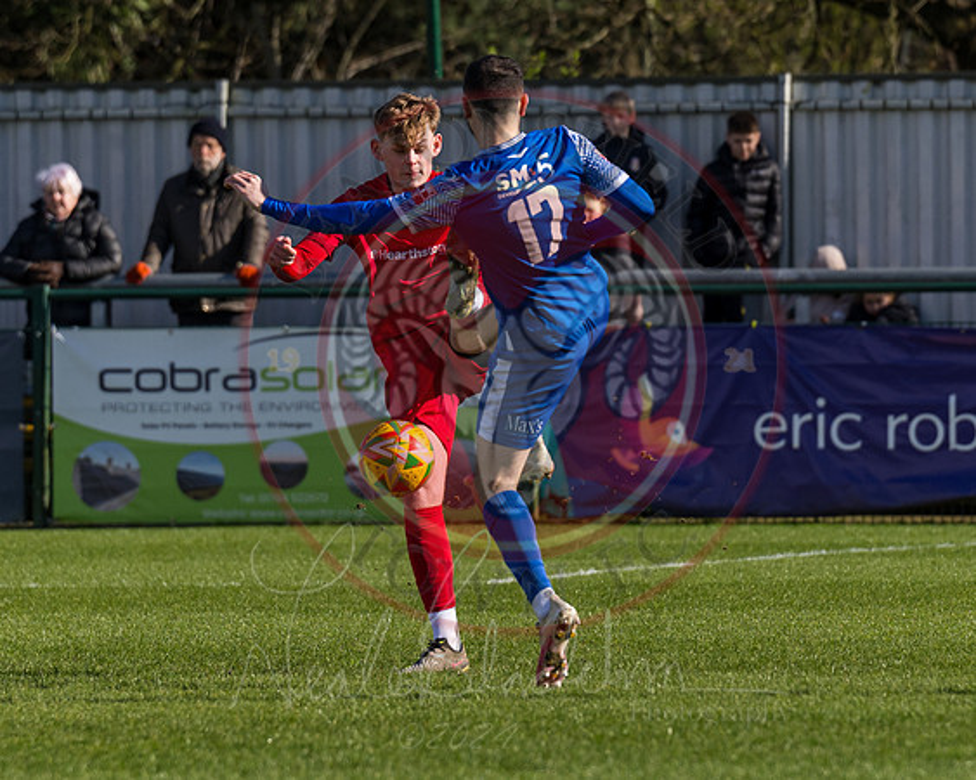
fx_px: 15933
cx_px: 545
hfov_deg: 3.5
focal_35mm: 552
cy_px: 287
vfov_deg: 2.8
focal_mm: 200
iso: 100
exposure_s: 1/2000
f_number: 4
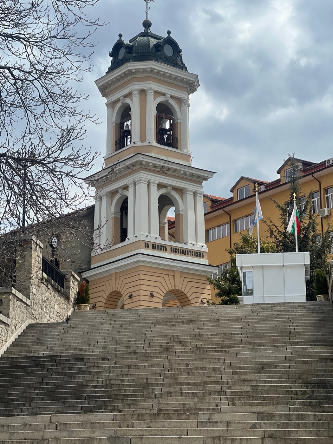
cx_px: 166
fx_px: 988
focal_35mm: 77
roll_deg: +0.2
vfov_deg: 25.3
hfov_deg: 19.1
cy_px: 222
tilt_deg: +15.7
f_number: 2.8
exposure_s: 1/1410
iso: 32
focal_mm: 9
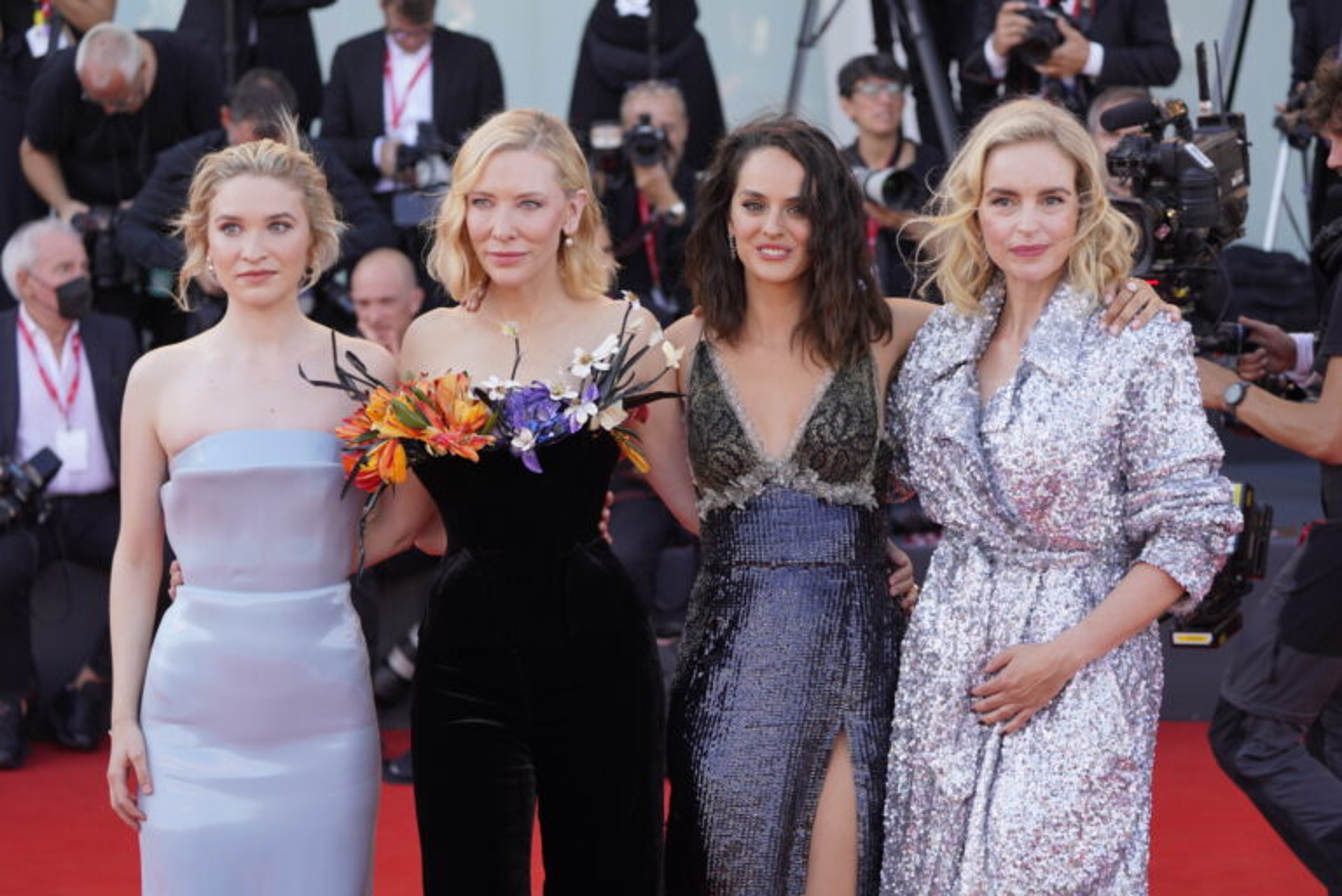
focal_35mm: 111
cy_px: 448
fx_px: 4140
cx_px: 671
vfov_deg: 12.4
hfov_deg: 18.4
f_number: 4.5
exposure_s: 1/500
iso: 500
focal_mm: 111
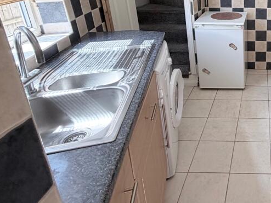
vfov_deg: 45.1
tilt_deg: -13.8
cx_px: 261
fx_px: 227
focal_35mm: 29
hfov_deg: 51.5
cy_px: 32
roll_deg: +0.6
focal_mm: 2.22
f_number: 2.2
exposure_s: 1/121
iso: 125
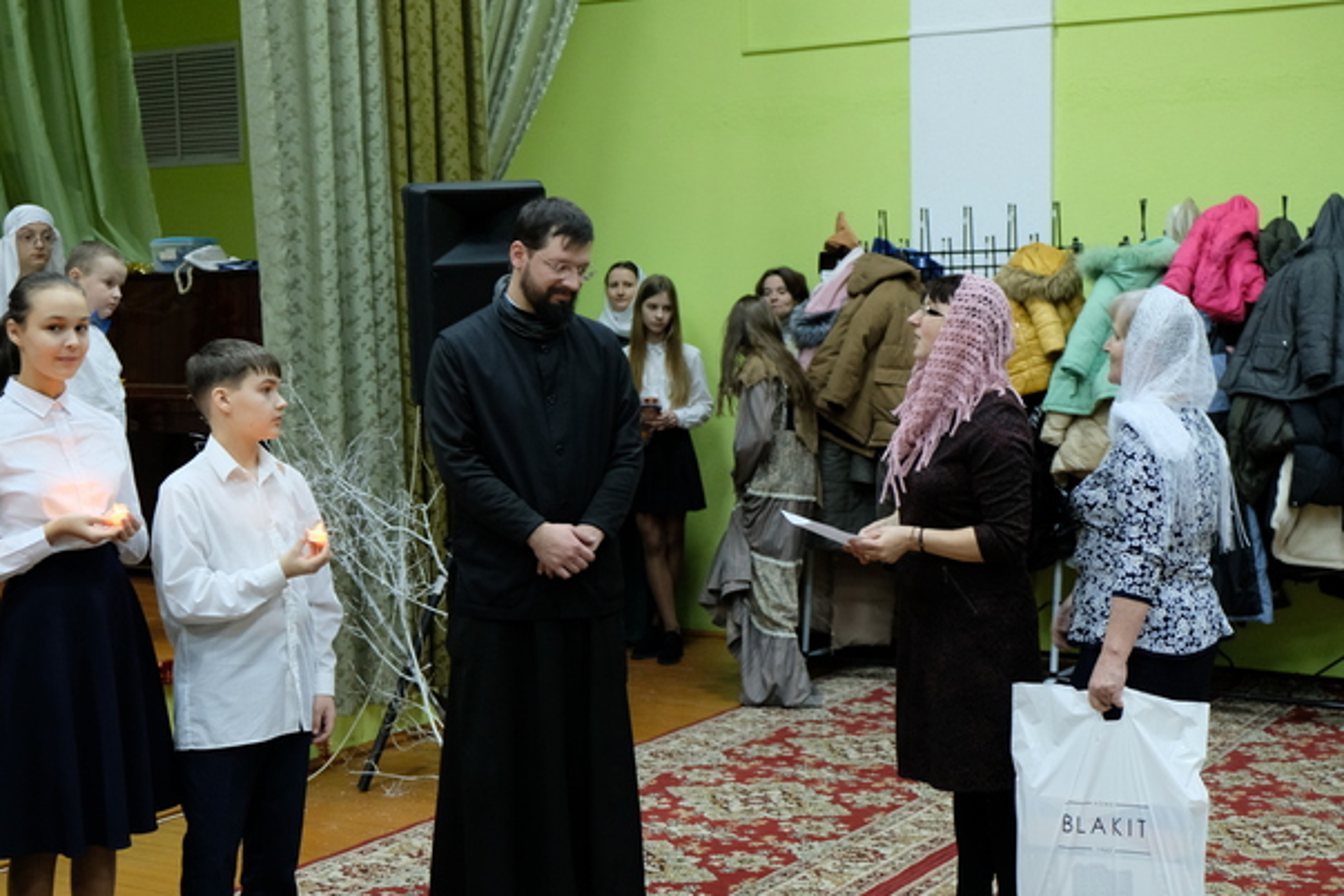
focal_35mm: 52
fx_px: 1941
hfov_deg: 38.2
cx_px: 660
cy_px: 460
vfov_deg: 26.0
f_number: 3.6
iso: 2000
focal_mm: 32.9
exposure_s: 1/60
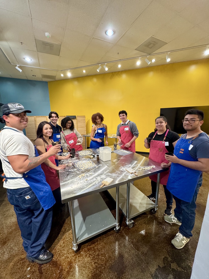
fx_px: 113
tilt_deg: -12.1
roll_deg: +1.4
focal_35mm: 14
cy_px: 140
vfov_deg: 102.1
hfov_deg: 85.7
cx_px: 104
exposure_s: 1/120
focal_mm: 2.22
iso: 320
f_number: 2.2
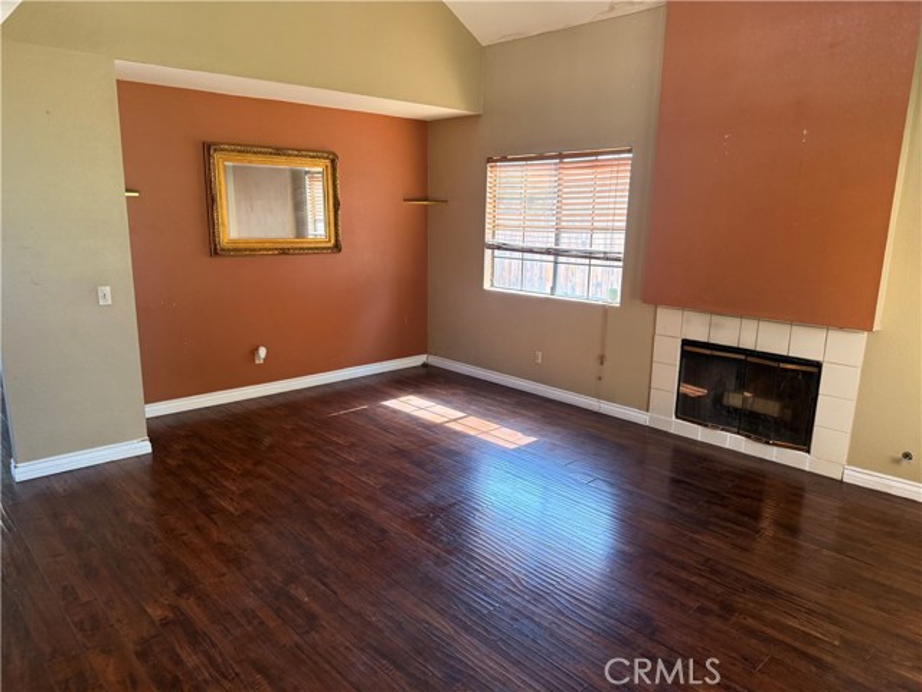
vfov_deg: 56.8
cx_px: 461
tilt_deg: -13.6
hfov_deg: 71.6
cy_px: 346
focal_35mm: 24
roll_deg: -1.6
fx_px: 639
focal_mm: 6.76
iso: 200
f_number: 1.78
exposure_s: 1/142
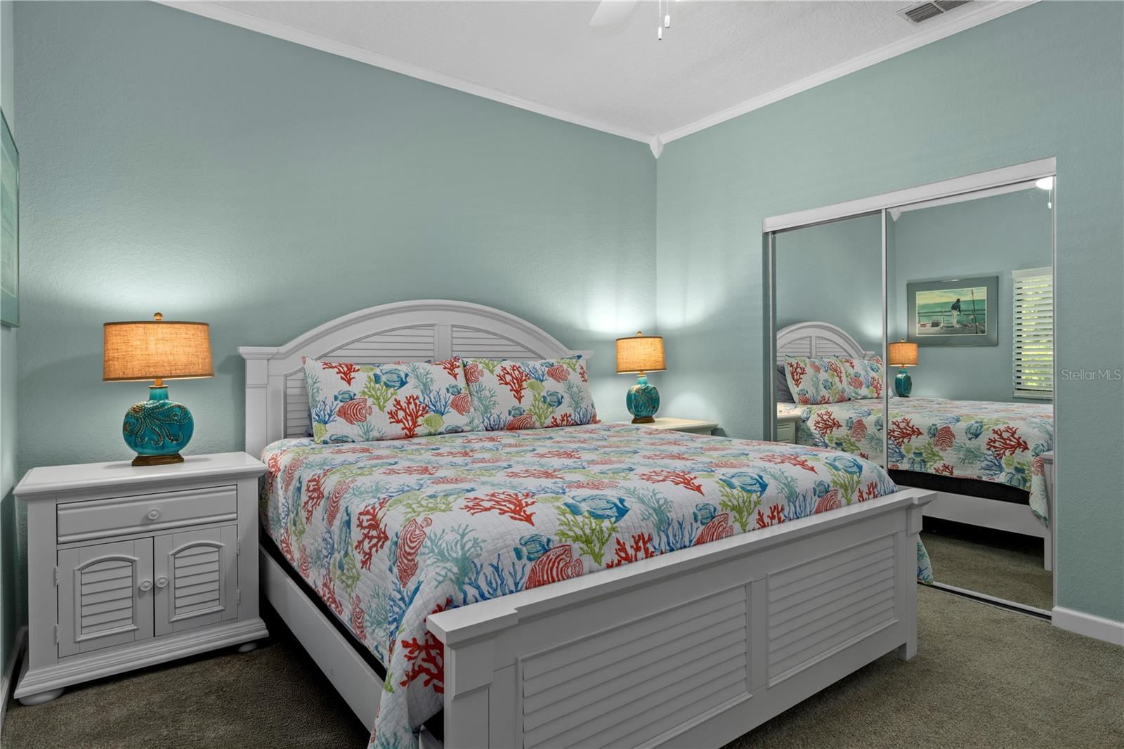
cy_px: 374
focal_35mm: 20
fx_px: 609
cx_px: 562
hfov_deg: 85.4
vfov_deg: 63.2
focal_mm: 13
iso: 200
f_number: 8
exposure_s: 1/1.67
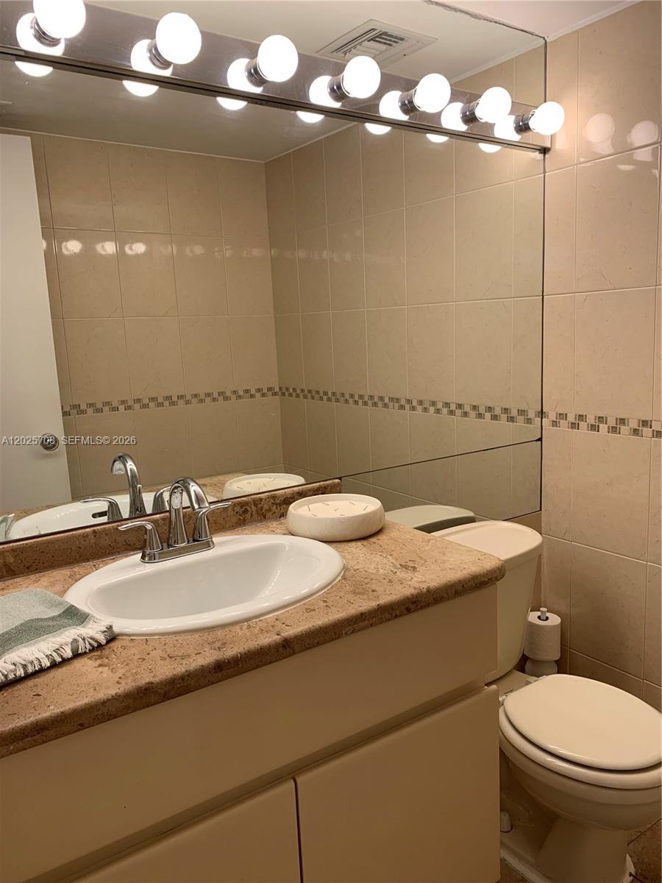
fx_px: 663
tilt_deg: -9.2
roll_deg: +2.4
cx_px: 331
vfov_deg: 67.3
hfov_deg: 53.1
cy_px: 442
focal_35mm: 26
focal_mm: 4.25
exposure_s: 1/120
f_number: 1.8
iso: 64
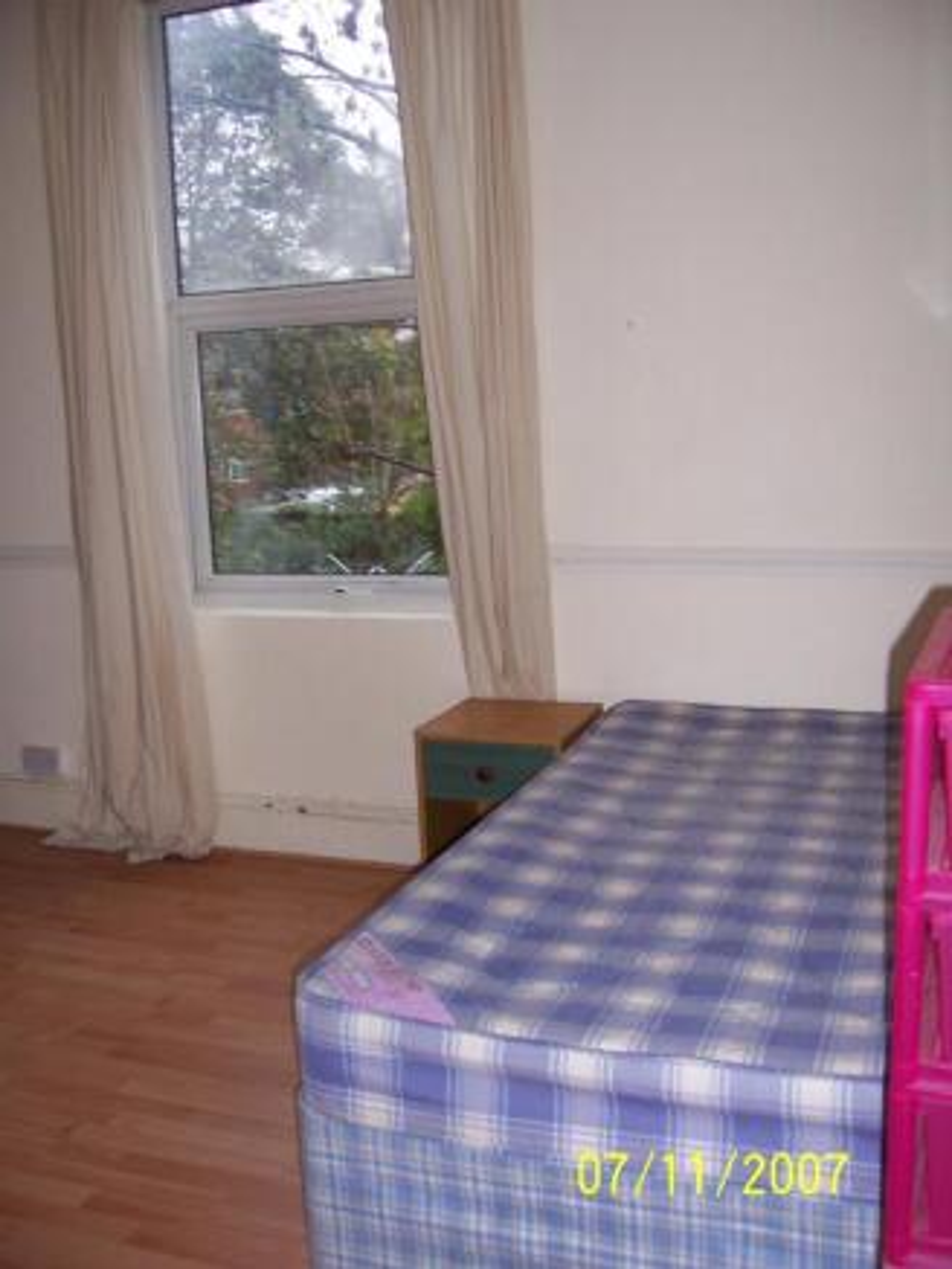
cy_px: 634
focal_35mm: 36
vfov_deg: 51.3
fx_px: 1319
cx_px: 476
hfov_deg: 39.7
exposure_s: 1/60
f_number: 3
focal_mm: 6
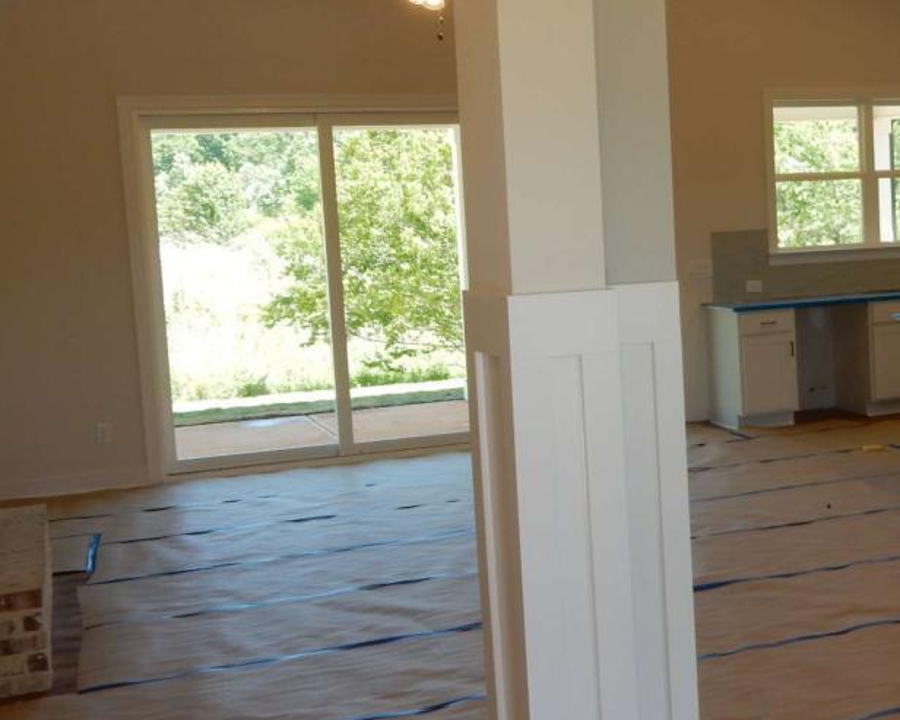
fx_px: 1519
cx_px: 783
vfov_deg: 26.7
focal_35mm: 57
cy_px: 330
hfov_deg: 31.7
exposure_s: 1/60
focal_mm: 5.4
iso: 125
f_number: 4
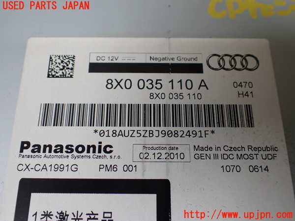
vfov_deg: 46.8
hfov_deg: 60.0
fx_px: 256
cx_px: 148
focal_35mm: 30
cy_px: 110
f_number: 2.3
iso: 200
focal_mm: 5.4
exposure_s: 1/125
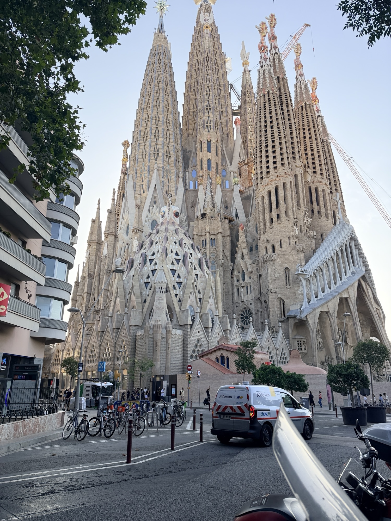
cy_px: 260
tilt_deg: +17.8
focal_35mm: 24
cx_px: 196
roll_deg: +0.1
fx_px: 361
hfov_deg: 56.8
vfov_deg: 71.6
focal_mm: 6.76
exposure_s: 1/1727
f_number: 1.78
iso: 100
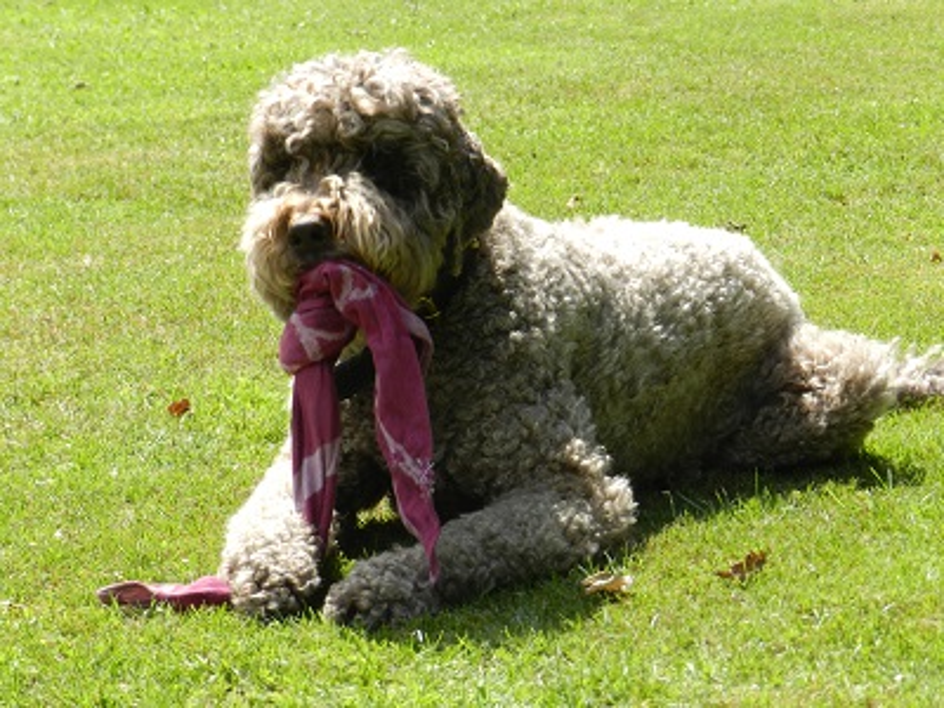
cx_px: 472
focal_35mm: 145
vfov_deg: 10.2
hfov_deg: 13.6
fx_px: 3954
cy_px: 354
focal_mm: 25.7
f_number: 5.1
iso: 160
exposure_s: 1/320
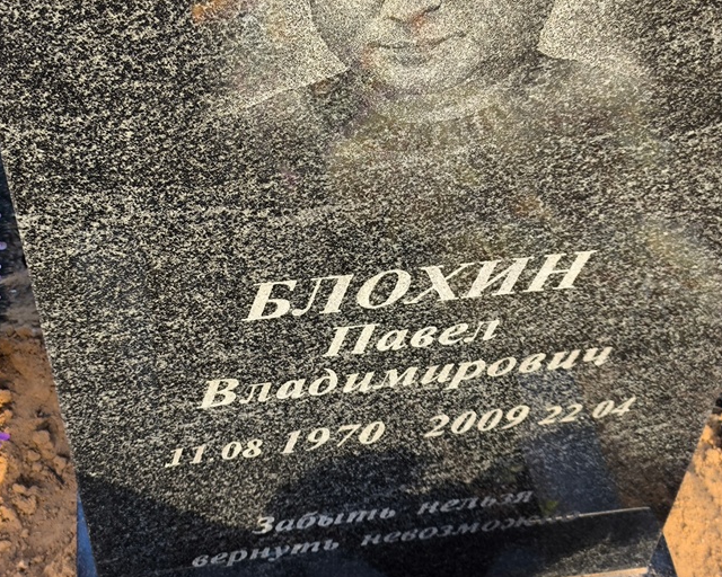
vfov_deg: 25.0
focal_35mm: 61
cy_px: 263
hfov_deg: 31.0
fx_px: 1303
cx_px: 339
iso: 50
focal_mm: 4.71
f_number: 1.7
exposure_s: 1/115
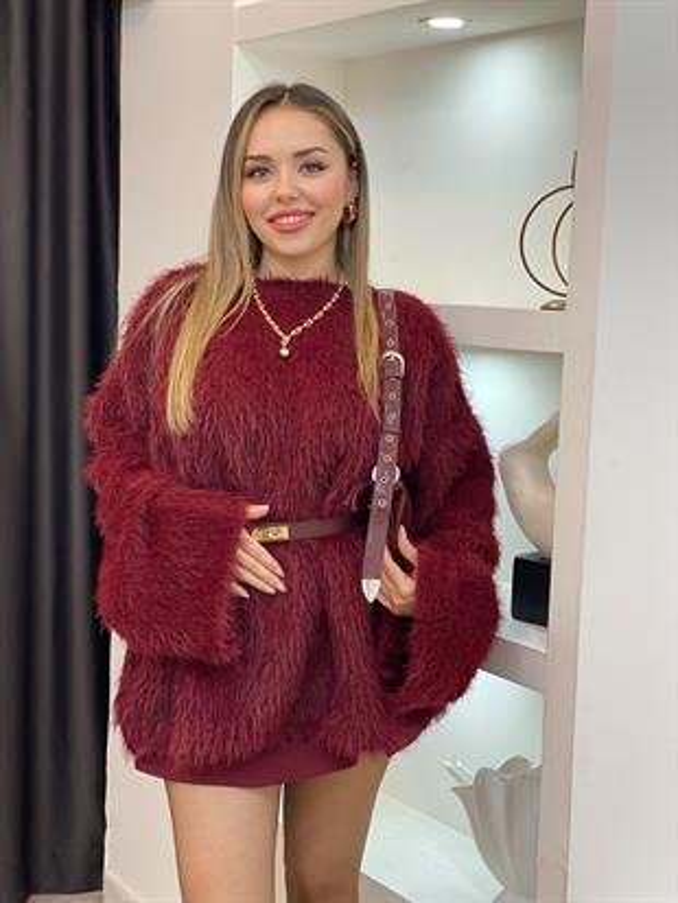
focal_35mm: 52
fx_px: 1357
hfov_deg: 28.0
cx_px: 339
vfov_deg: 36.8
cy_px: 452
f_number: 2
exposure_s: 1/100
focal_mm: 6
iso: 125
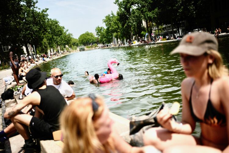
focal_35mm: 35
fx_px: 223
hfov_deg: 54.4
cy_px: 76
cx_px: 114
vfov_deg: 37.9
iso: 400
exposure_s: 1/32000
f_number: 1.8
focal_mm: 35
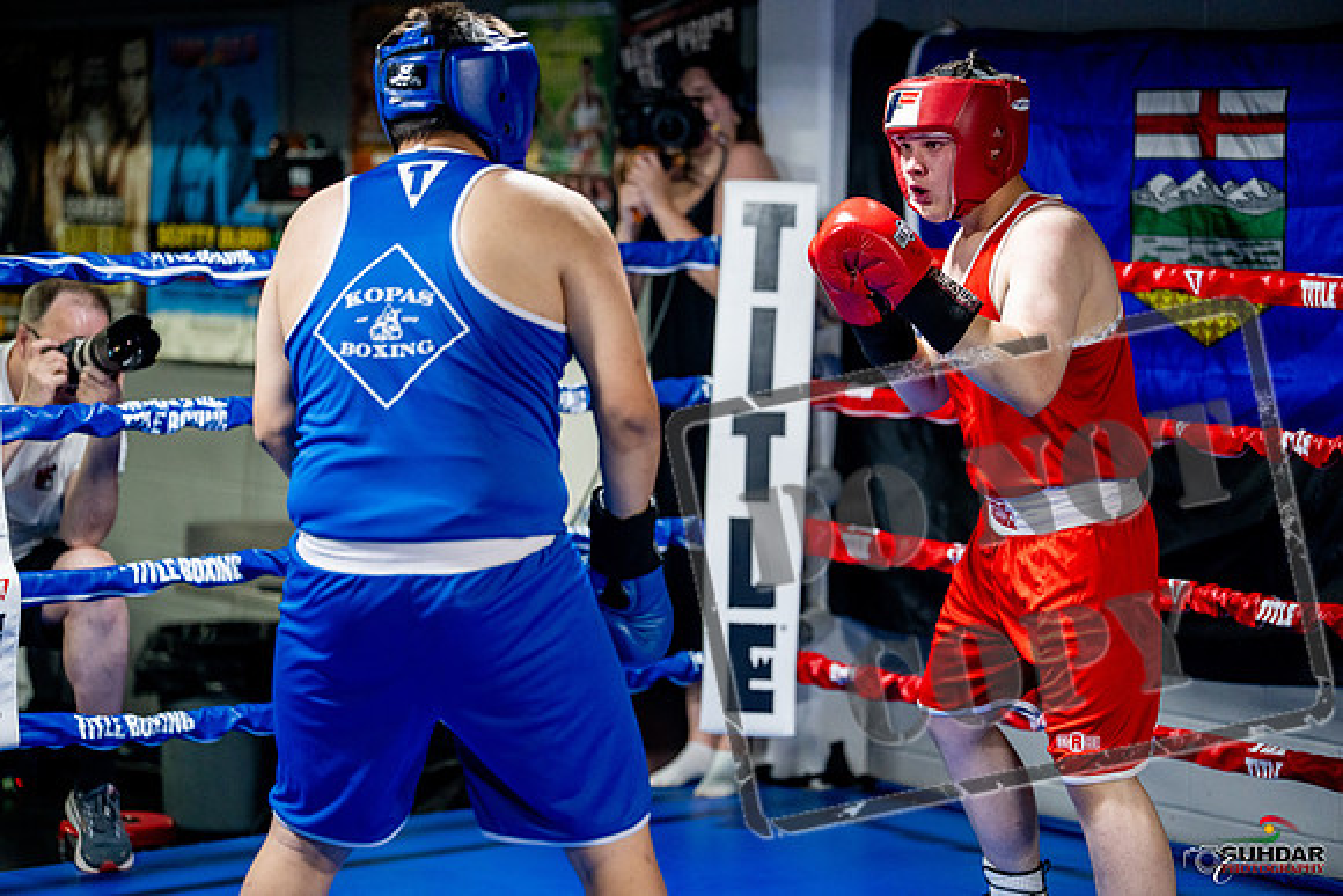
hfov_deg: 21.7
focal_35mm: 94
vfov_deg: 14.6
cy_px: 448
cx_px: 672
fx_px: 3507
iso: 4000
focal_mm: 94
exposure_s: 1/1000
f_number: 2
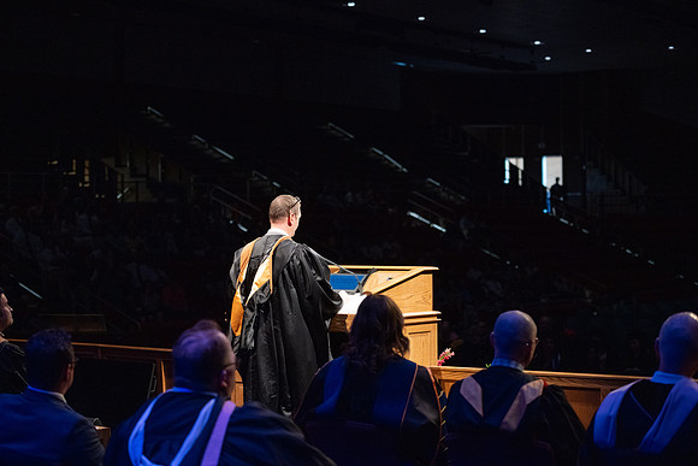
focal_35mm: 70
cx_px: 349
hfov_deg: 28.8
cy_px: 233
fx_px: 1357
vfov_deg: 19.5
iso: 2500
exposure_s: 1/400
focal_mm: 70
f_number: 2.8
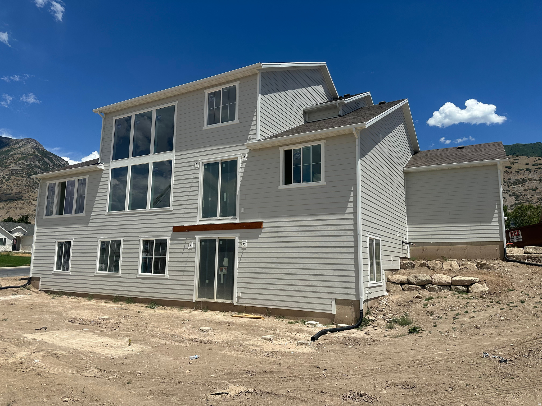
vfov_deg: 56.8
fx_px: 376
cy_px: 203
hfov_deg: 71.6
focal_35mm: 24
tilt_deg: +9.0
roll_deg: -1.2
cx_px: 271
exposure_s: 1/8197
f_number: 1.78
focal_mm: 6.86
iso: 80
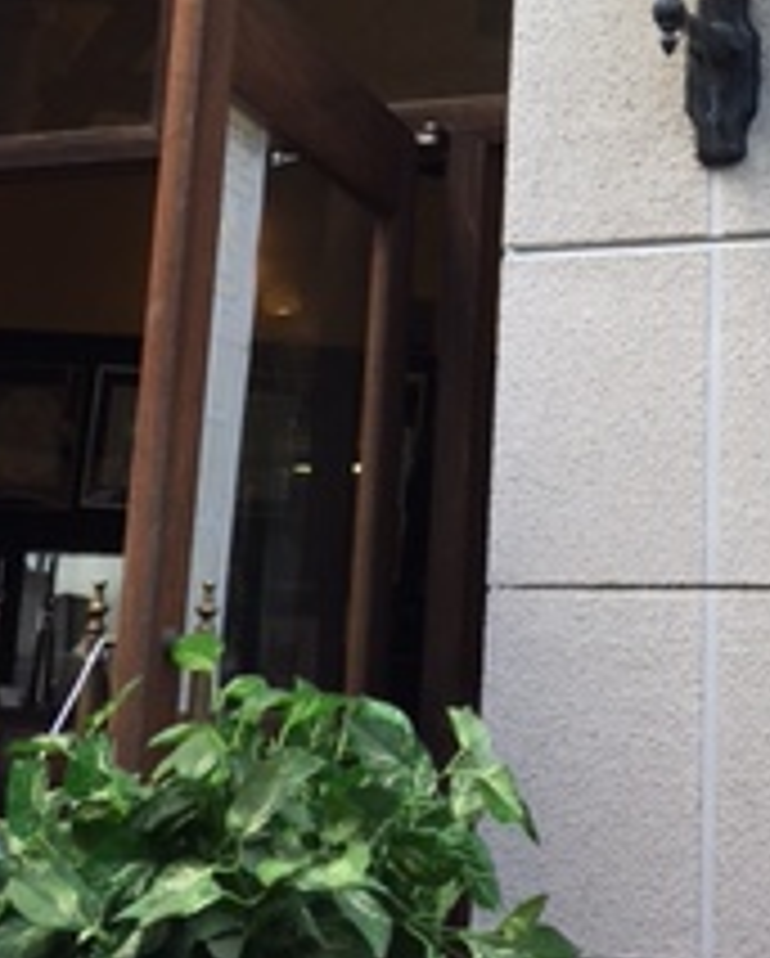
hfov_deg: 17.9
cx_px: 644
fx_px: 2416
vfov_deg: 21.4
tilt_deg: +17.6
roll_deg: -2.1
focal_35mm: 85
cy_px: -76
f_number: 2.2
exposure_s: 1/214
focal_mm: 4.15
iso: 25
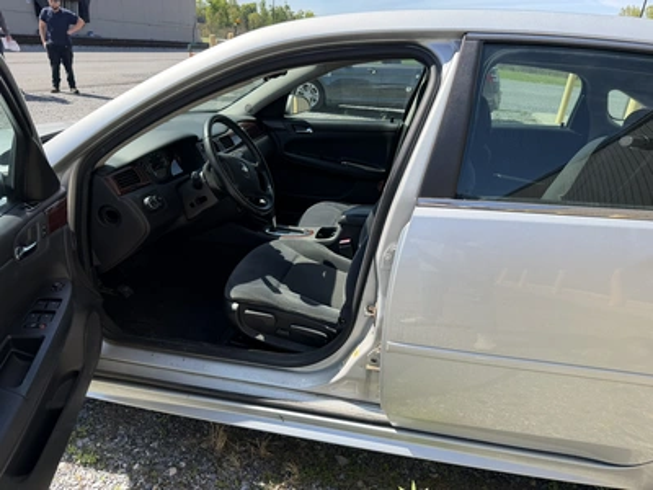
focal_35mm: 24
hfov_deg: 71.6
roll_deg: -6.1
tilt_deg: -22.1
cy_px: 245
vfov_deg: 56.8
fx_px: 453
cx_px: 326
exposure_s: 1/1689
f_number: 1.78
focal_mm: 6.76
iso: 80
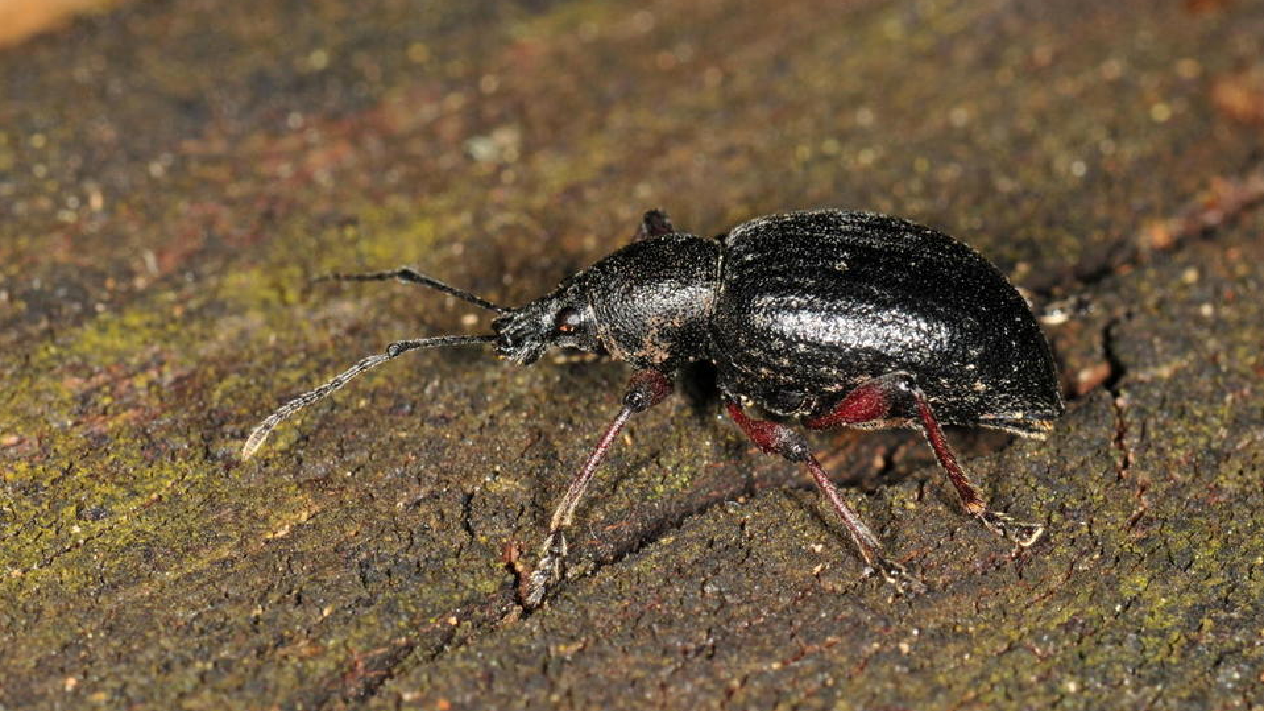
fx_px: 5547
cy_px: 351
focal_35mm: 166
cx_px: 632
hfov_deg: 13.0
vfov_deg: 7.3
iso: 200
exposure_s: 1/125
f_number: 36
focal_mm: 105
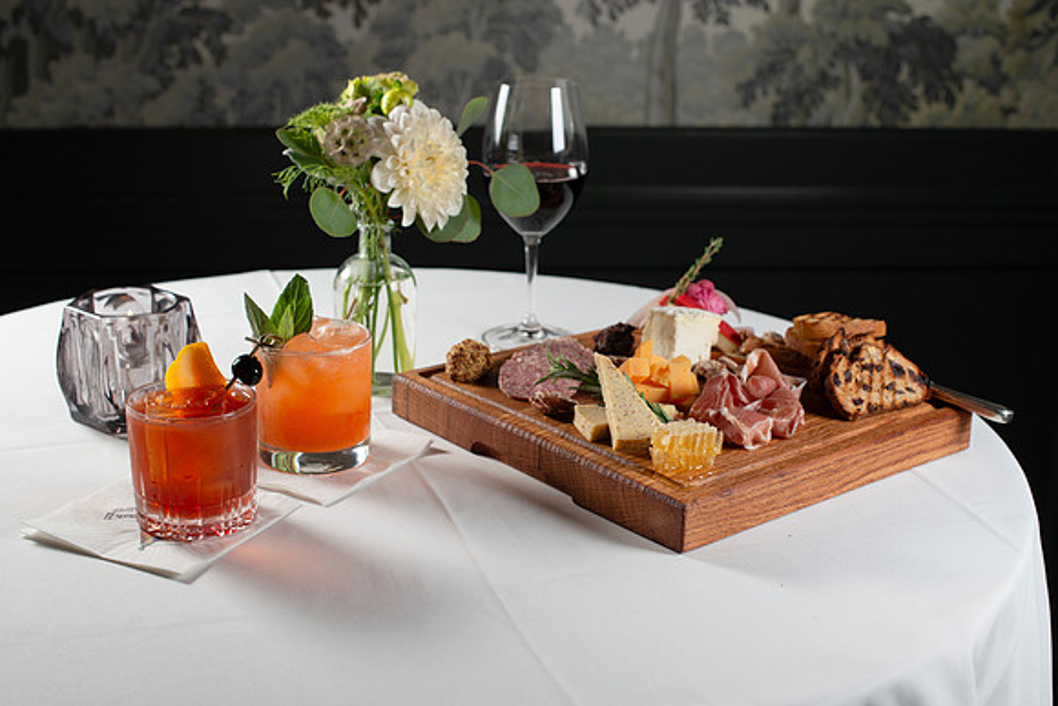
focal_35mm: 50
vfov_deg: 26.8
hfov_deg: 39.2
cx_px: 529
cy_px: 353
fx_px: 1484
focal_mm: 50
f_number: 5.6
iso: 200
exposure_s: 1/200
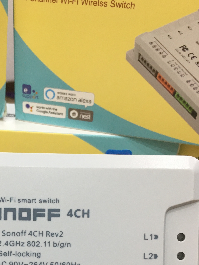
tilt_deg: -30.4
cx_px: 26
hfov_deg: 26.3
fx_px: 414
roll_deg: -3.3
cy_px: 238
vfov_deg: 33.7
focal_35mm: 54
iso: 100
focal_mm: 4.15
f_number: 2.2
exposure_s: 1/33
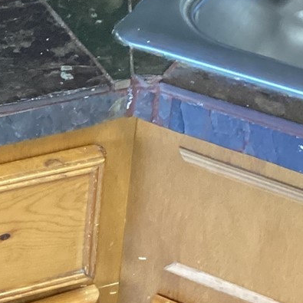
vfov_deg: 15.6
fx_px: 1099
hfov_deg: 15.2
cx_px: -58
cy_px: 74
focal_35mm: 111
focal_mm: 3.3
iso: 320
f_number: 2.4
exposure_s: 1/60
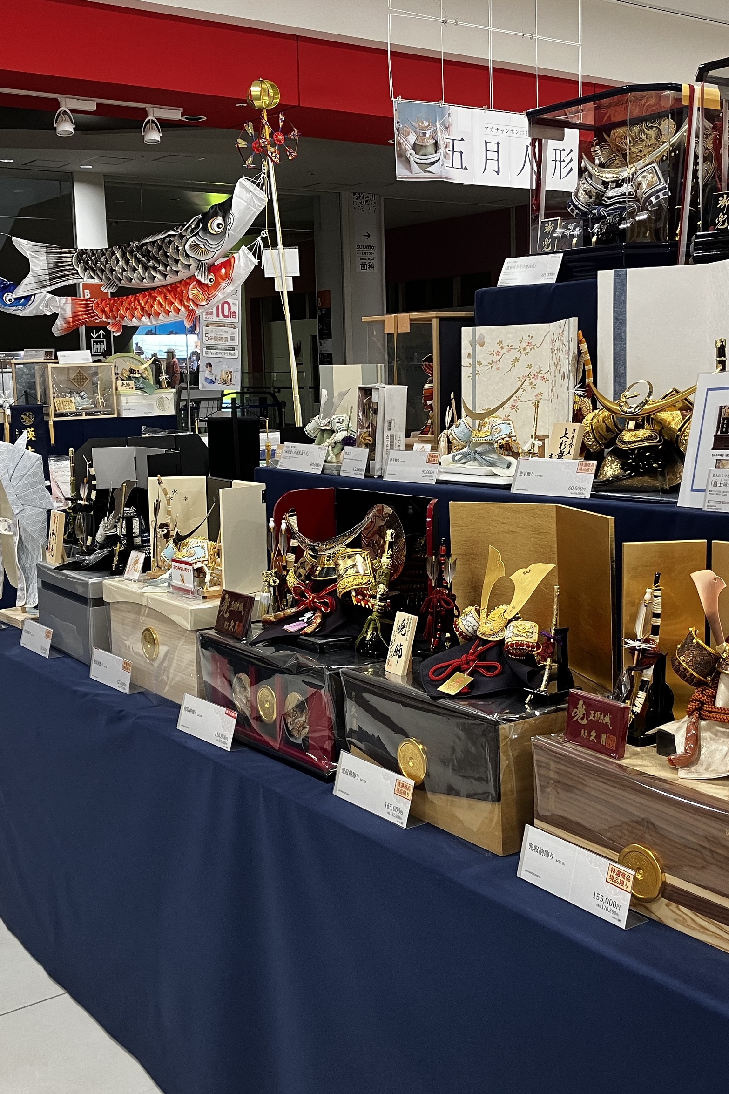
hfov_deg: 33.4
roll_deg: +1.2
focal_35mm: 40
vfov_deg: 48.5
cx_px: 370
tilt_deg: -7.3
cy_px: 550
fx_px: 1215
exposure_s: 1/50
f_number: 1.8
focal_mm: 3.99
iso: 40
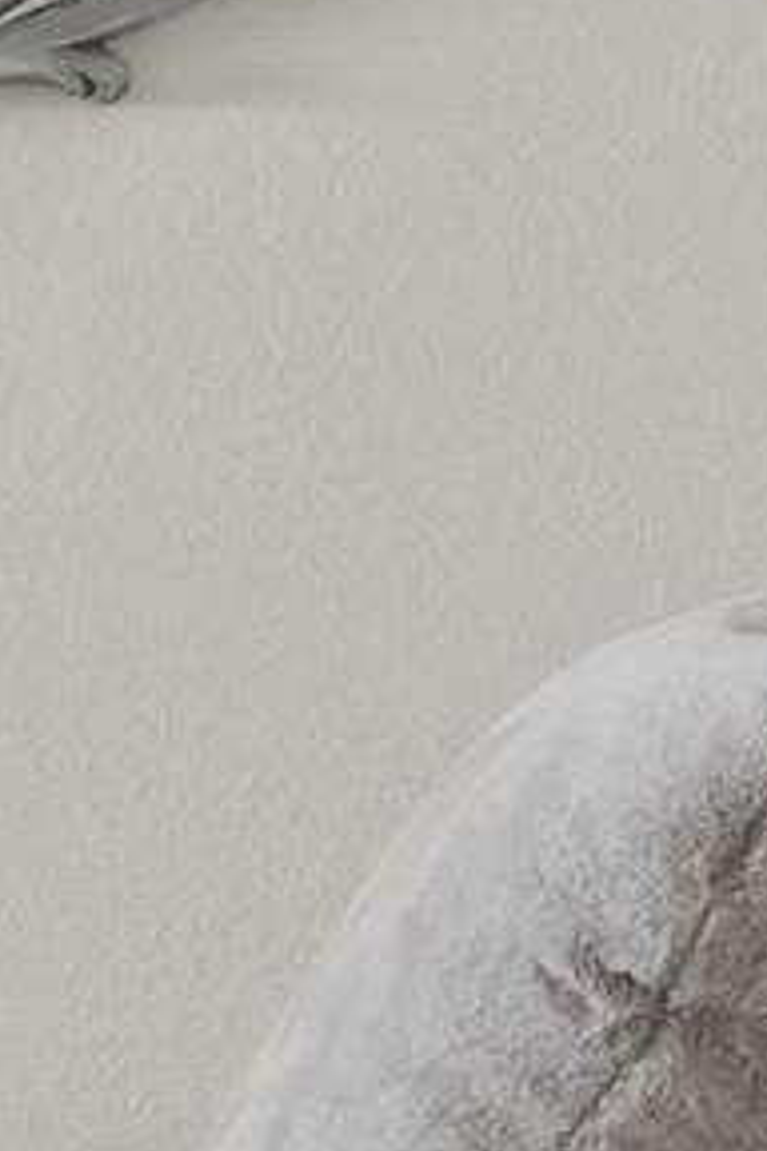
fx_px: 4442
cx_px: -2744
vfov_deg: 14.7
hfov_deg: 6.6
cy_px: 266
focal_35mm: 139
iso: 800
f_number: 8
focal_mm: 16
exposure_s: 1/15
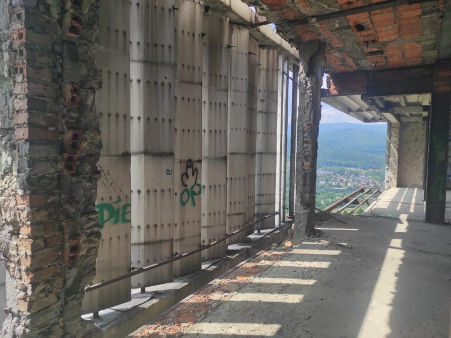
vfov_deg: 54.8
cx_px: 226
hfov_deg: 69.4
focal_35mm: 25
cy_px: 169
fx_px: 326
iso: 100
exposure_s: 1/1214
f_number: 1.89
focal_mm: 5.43
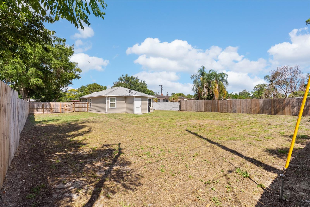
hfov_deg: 93.3
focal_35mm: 17
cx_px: 155
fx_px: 146
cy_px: 104
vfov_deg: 70.5
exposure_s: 1/100
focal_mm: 17
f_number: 8
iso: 100
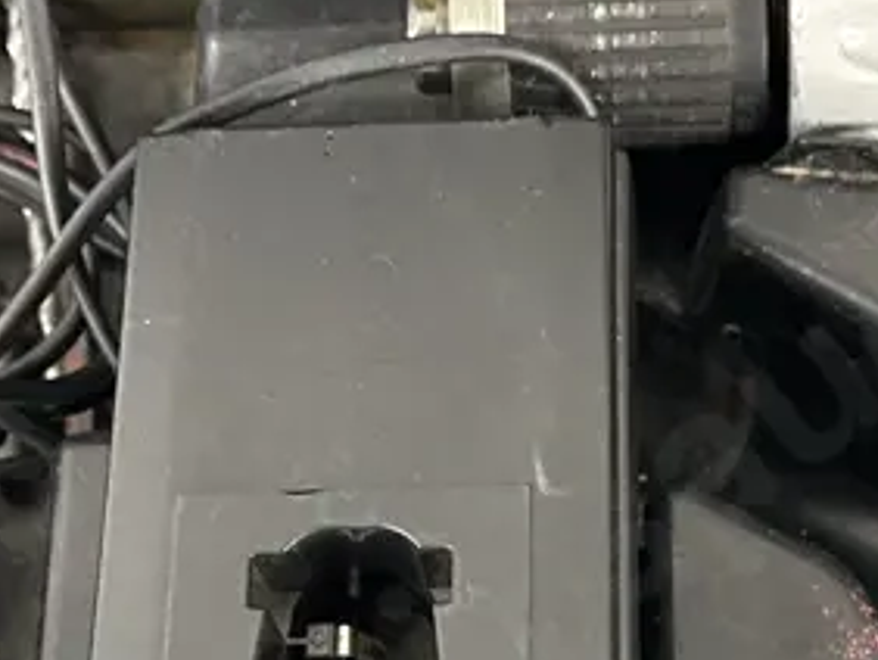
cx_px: 585
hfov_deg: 22.4
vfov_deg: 16.8
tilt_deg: -67.9
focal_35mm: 87
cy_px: 567
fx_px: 2209
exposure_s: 1/33
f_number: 1.78
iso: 640
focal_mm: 6.86
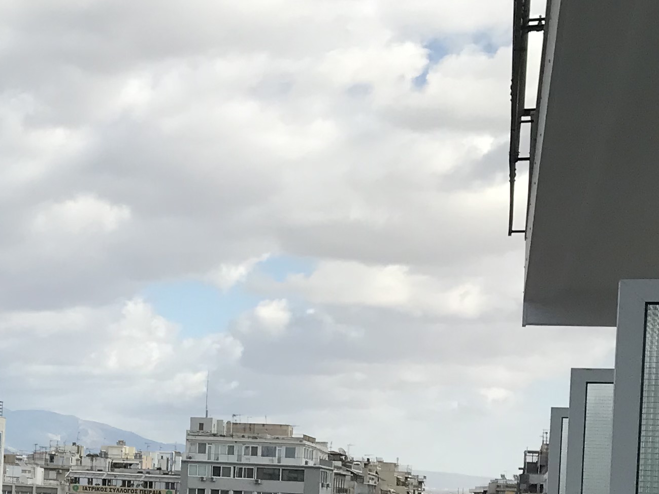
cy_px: 451
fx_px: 1656
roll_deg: -3.6
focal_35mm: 87
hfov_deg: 19.8
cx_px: -297
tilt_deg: +2.4
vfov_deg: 16.7
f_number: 1.8
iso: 20
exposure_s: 1/2336
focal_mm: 3.99
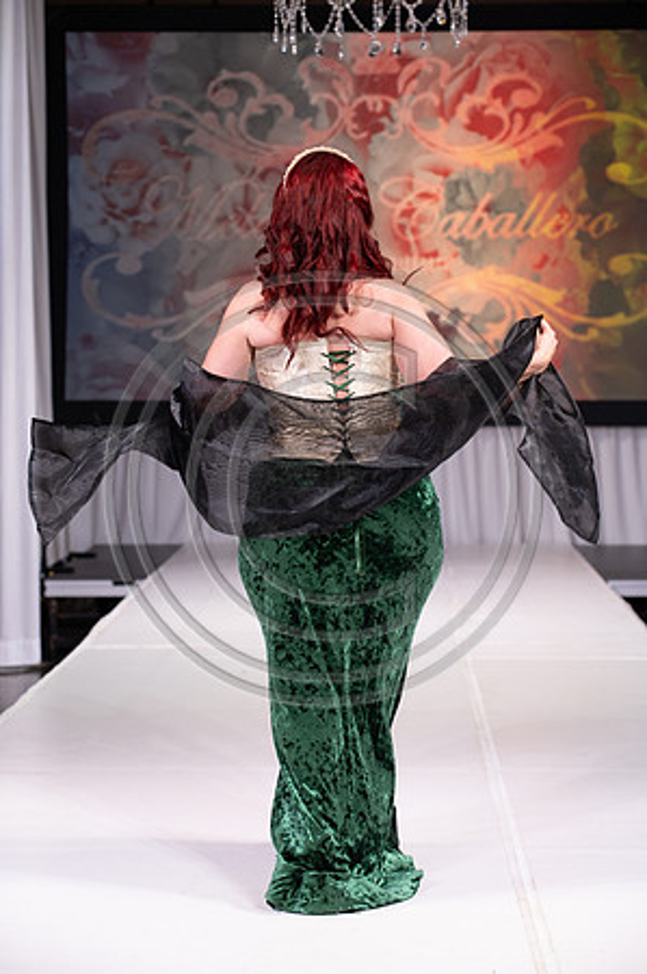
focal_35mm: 92
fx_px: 2486
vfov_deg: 22.2
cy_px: 487
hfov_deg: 14.8
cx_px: 324
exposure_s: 1/400
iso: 2000
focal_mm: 92
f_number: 5.6
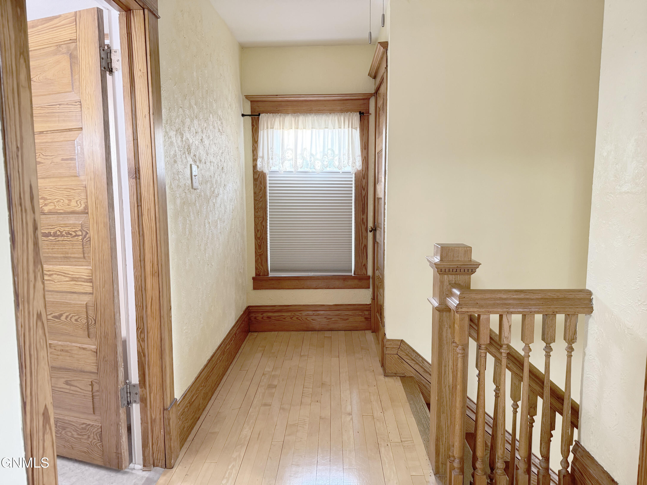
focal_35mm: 24
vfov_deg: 56.8
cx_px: 324
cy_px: 242
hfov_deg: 71.6
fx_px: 449
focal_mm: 6.76
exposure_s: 1/60
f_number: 1.78
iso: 400
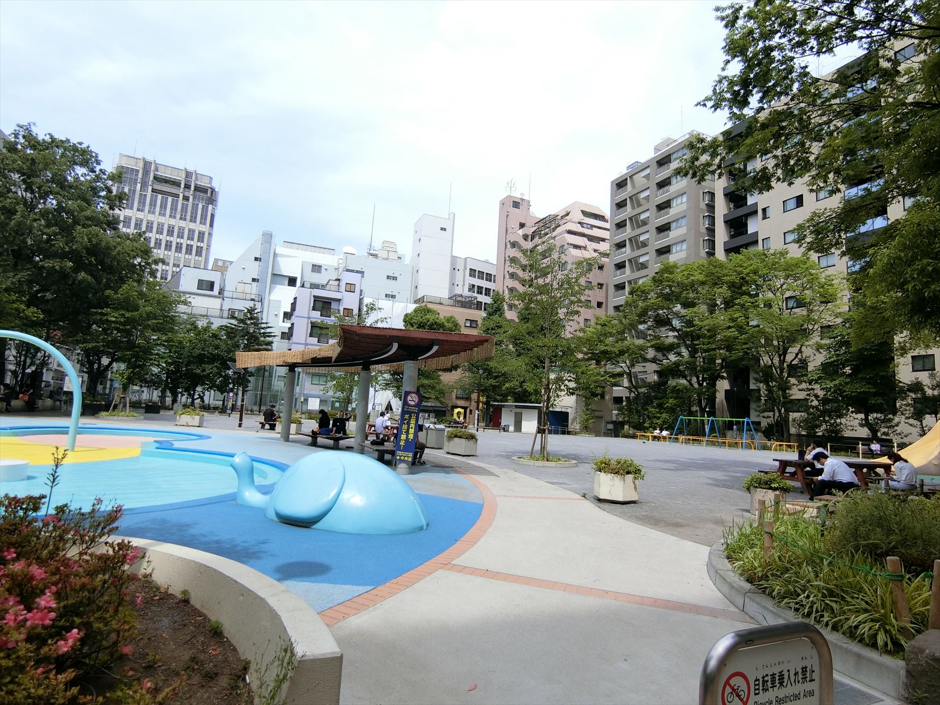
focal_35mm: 19
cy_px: 352
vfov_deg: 68.7
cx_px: 470
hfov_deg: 84.7
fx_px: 516
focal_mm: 4.06
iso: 80
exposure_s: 1/200
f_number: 6.9
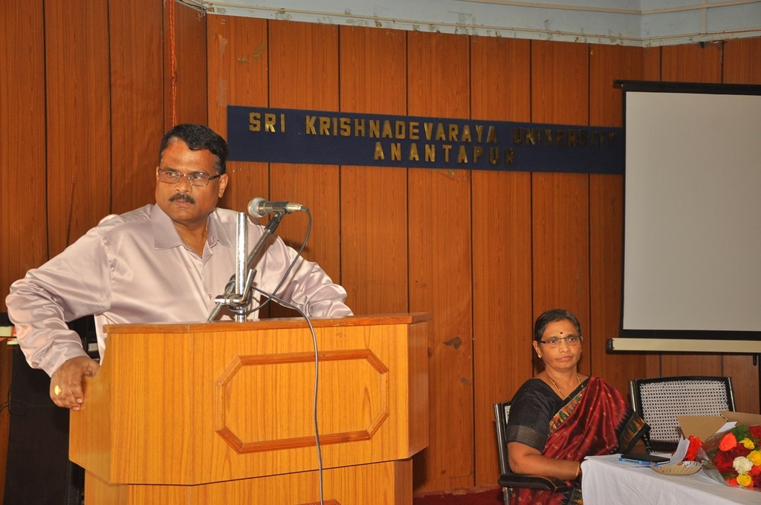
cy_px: 252
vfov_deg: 28.0
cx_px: 380
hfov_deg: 41.2
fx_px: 1013
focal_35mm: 48
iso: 500
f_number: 4.2
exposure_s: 1/125
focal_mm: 32
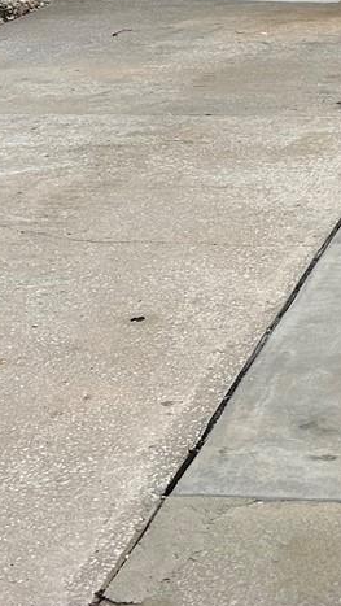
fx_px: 1558
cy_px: 114
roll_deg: -1.7
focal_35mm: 97
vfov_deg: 21.7
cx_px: 587
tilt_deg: -12.4
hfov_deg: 11.7
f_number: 1.5
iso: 50
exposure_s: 1/3356
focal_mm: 5.7
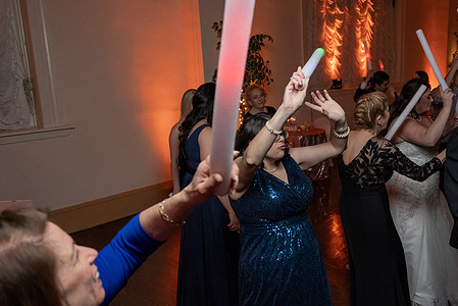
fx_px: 395
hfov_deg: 59.8
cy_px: 142
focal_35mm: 31
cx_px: 272
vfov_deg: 42.4
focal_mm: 24
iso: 2000
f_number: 4
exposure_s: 1/200
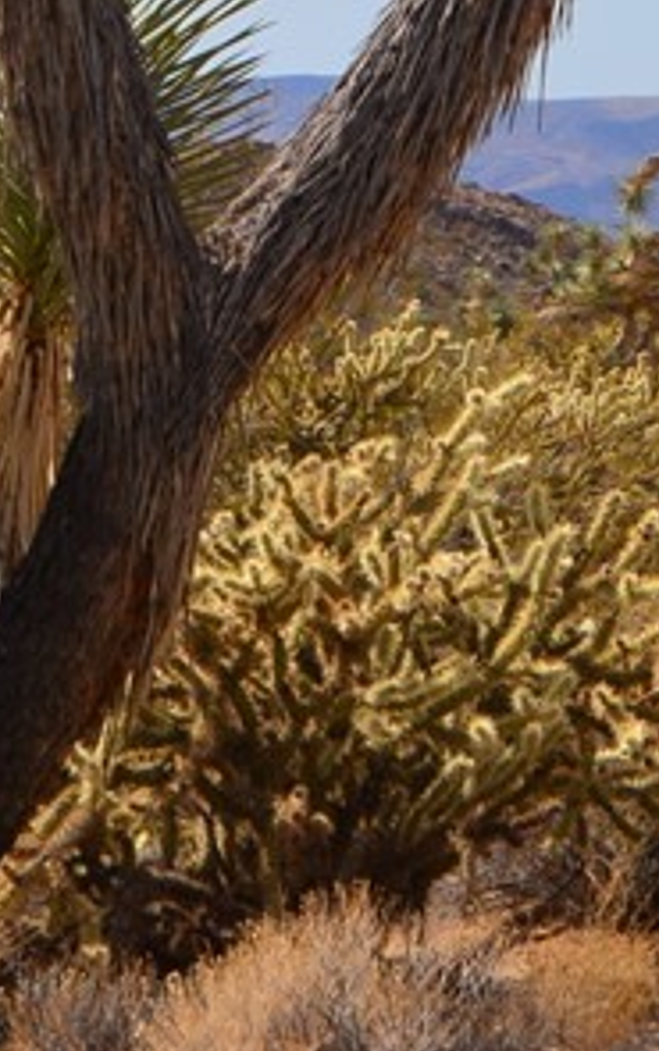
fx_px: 8854
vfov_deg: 6.7
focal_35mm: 309
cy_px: -196
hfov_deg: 4.2
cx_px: 1286
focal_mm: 55
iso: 200
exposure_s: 1/400
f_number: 11
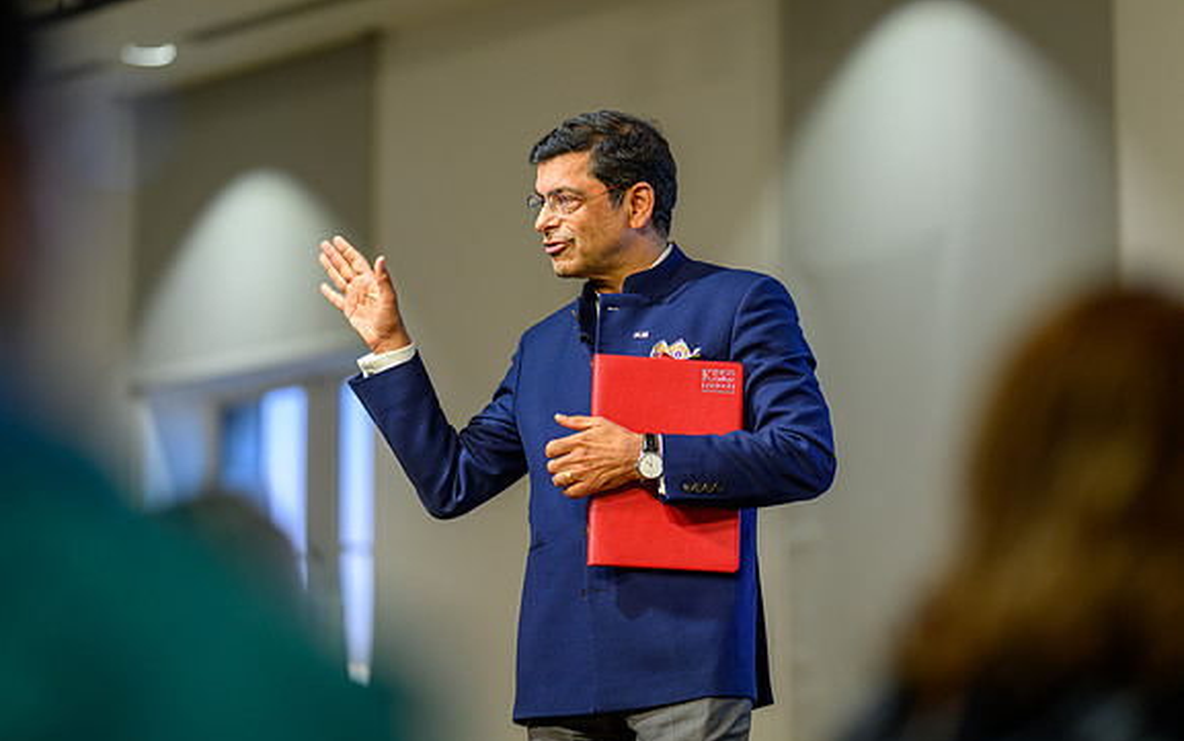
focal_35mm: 141
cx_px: 591
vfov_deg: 9.3
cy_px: 379
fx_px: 4551
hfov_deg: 14.8
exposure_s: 1/125
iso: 110
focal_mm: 135
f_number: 1.8
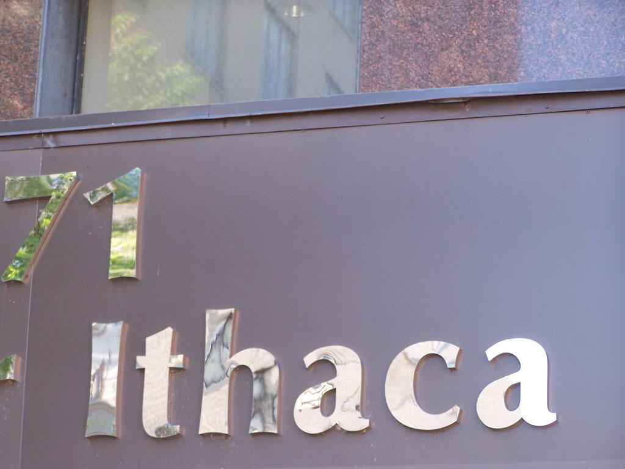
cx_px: 312
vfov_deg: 11.6
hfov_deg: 15.4
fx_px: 2311
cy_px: 234
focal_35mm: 128
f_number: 3.2
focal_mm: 21.2
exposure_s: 1/60
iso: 80
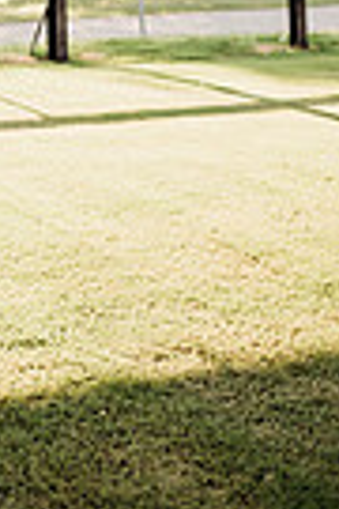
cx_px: -170
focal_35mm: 80
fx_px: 1130
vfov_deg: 21.2
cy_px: -268
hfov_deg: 15.7
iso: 200
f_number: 2.8
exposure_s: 1/800
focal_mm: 24
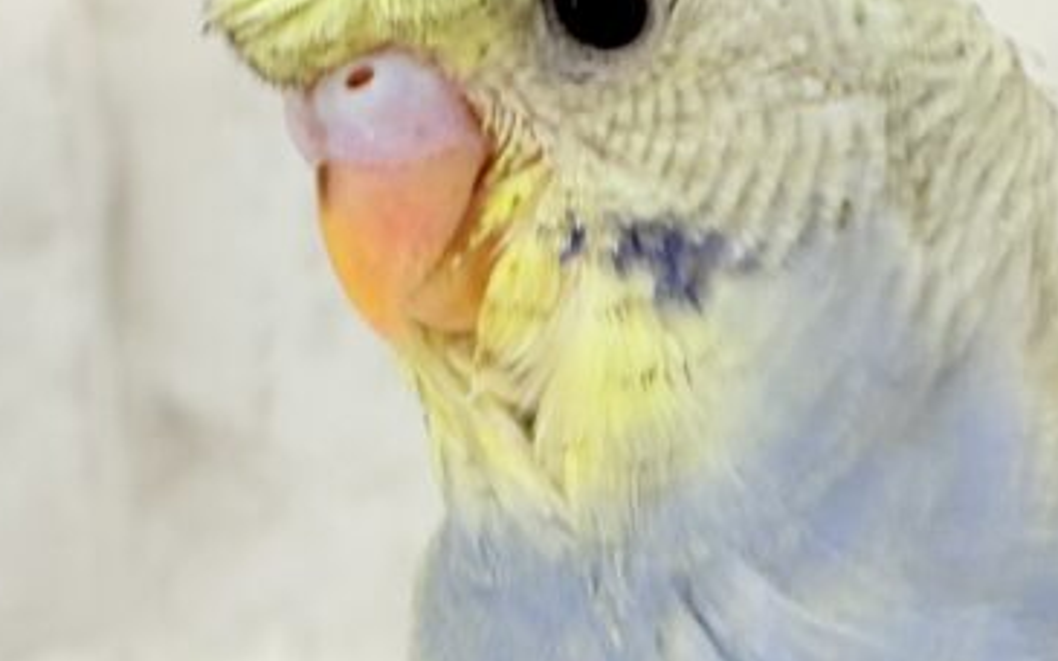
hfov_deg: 11.5
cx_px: 815
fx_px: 5218
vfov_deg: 7.2
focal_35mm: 181
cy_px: 583
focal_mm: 5.96
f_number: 1.6
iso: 32
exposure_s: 1/50
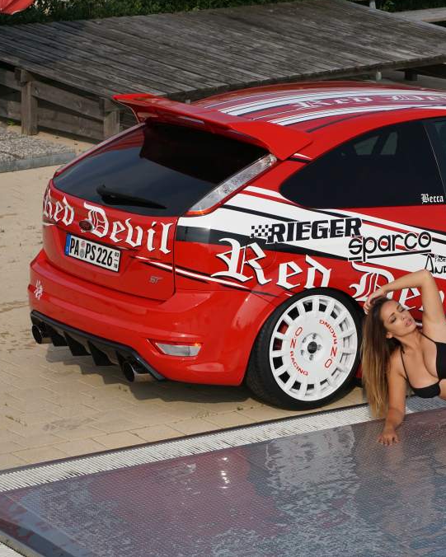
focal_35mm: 128
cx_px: 409
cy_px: 276
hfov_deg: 12.0
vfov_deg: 15.0
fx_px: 2112
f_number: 9
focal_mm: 60
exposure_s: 1/1000
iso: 400
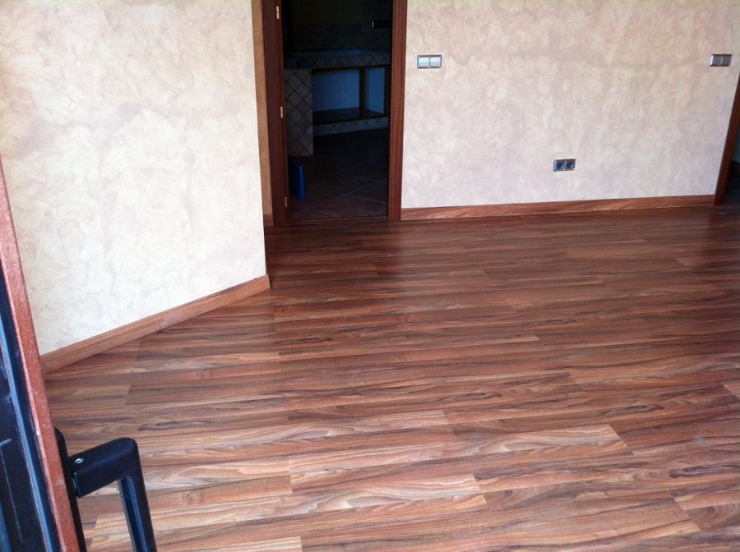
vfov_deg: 40.6
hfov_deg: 52.7
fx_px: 747
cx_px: 370
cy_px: 276
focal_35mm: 35
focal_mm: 3.85
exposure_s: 1/20
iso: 80
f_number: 2.8
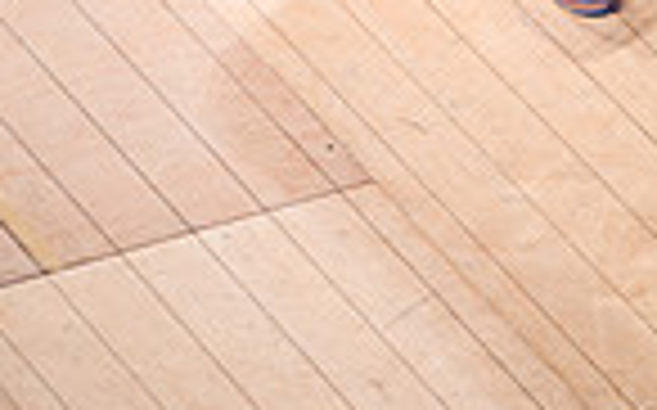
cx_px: 515
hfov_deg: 3.4
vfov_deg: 2.1
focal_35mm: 626
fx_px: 11200
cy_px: -324
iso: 640
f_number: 2.8
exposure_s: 1/250
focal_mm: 200
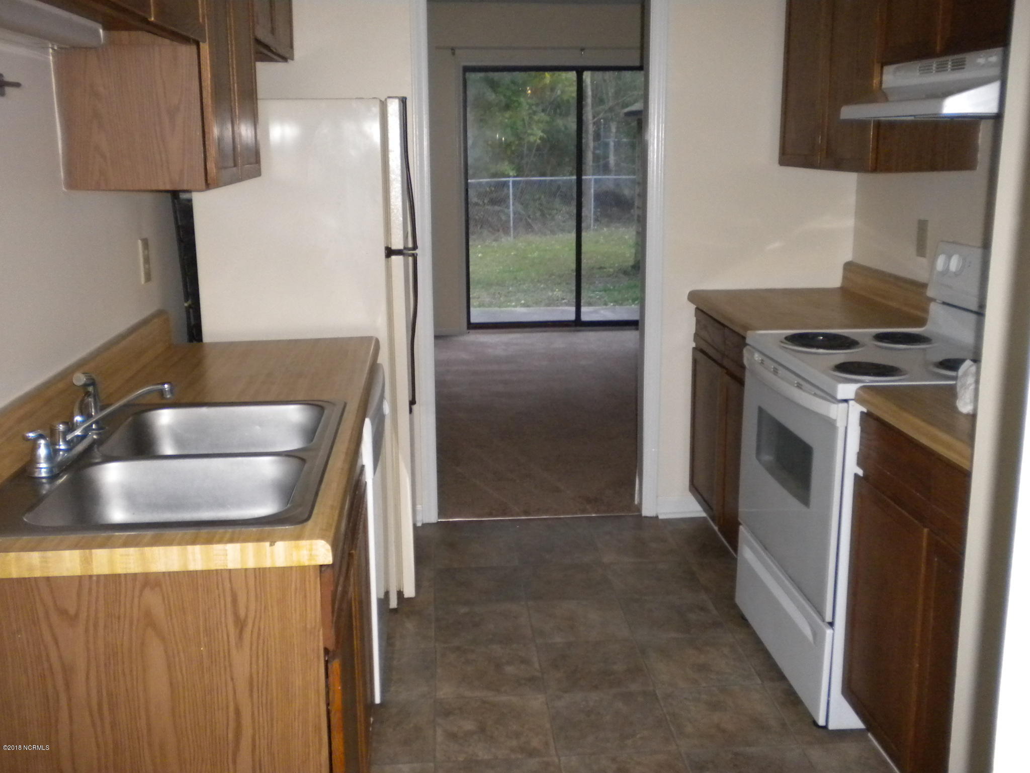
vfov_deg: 40.7
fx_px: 1041
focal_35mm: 35
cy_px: 386
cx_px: 515
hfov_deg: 52.6
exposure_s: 1/30
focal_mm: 6.3
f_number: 3.1
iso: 400
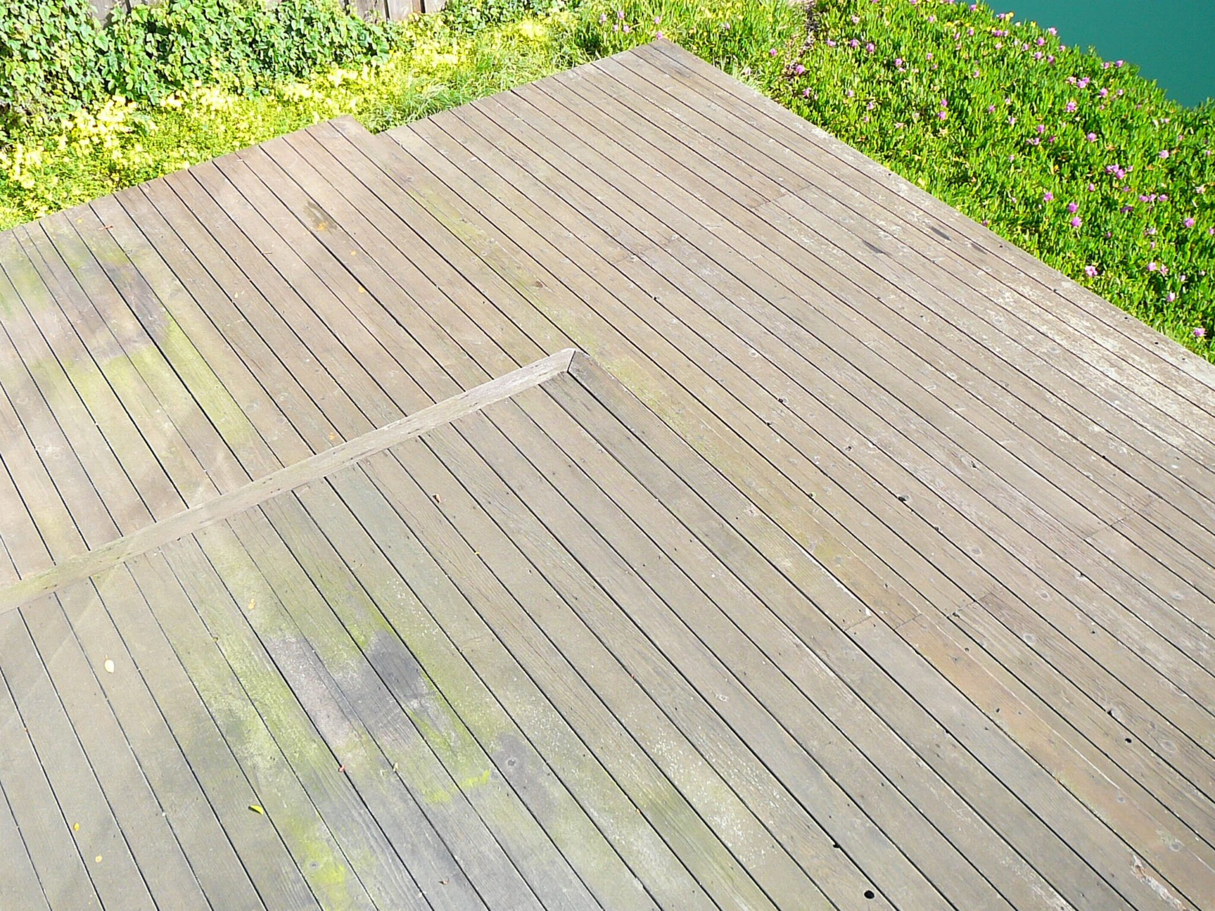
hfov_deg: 52.6
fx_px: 1228
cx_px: 608
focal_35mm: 35
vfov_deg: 40.7
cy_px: 456
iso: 80
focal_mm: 5.2
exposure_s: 1/320
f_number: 2.8
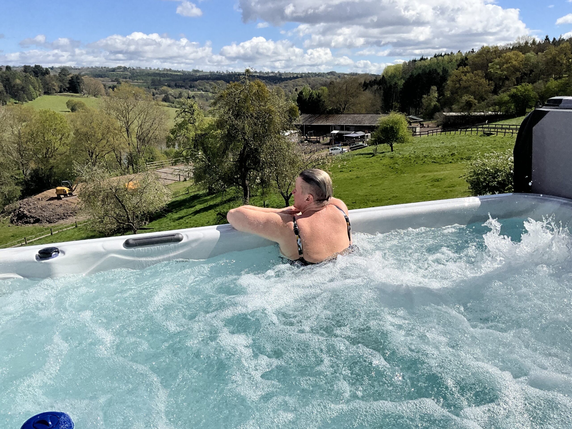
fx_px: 479
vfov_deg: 48.2
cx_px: 286
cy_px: 214
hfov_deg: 61.7
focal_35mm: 29
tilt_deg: -13.8
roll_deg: -0.1
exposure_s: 1/4405
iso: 25
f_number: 1.8
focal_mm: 3
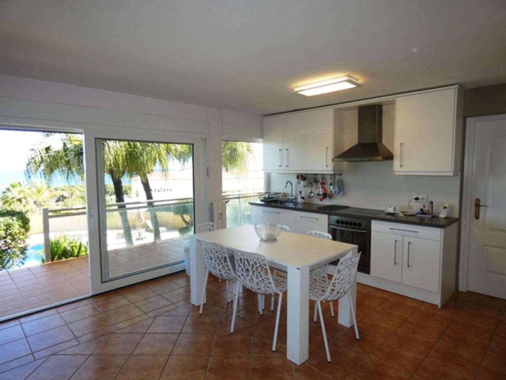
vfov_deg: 66.0
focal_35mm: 20
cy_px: 190
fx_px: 292
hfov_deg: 81.7
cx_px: 253
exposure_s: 1/200
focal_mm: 3.6
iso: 80
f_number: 2.8
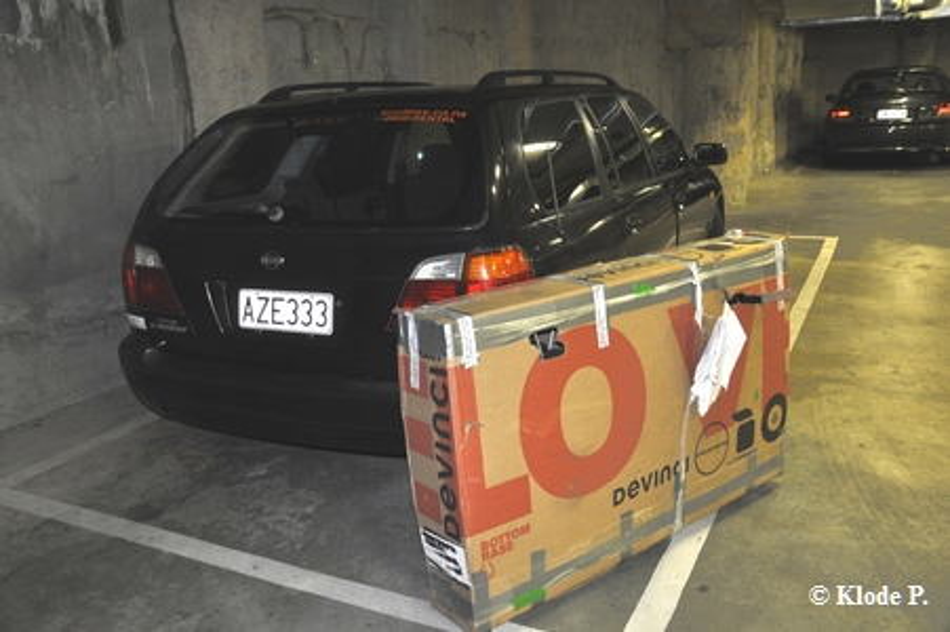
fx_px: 831
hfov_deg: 59.5
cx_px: 475
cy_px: 316
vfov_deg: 41.7
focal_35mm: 32
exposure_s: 1/60
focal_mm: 21
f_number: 3.8
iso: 800
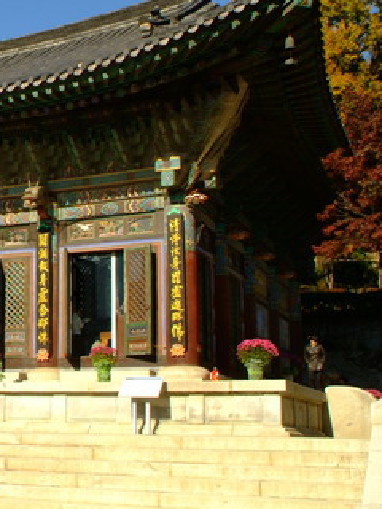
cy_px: 253
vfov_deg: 30.7
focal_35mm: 63
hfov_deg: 20.7
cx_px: -146
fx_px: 927
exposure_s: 1/180
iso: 400
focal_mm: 20
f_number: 16
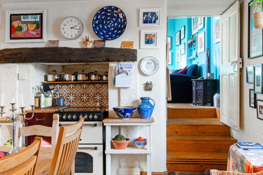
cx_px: 132
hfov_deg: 54.5
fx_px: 256
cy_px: 88
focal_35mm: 35
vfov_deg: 37.8
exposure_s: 1/4
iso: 400
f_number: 8
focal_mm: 35
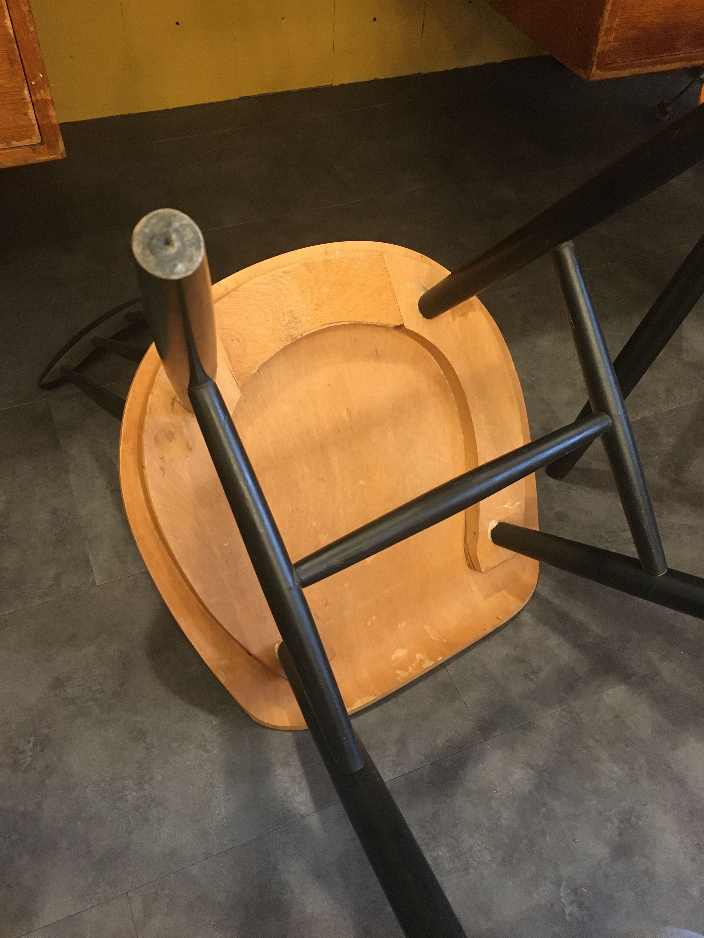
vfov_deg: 61.7
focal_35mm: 29
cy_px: 469
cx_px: 352
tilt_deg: -48.8
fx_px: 786
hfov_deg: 48.2
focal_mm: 4.15
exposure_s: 1/17
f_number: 2.2
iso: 200
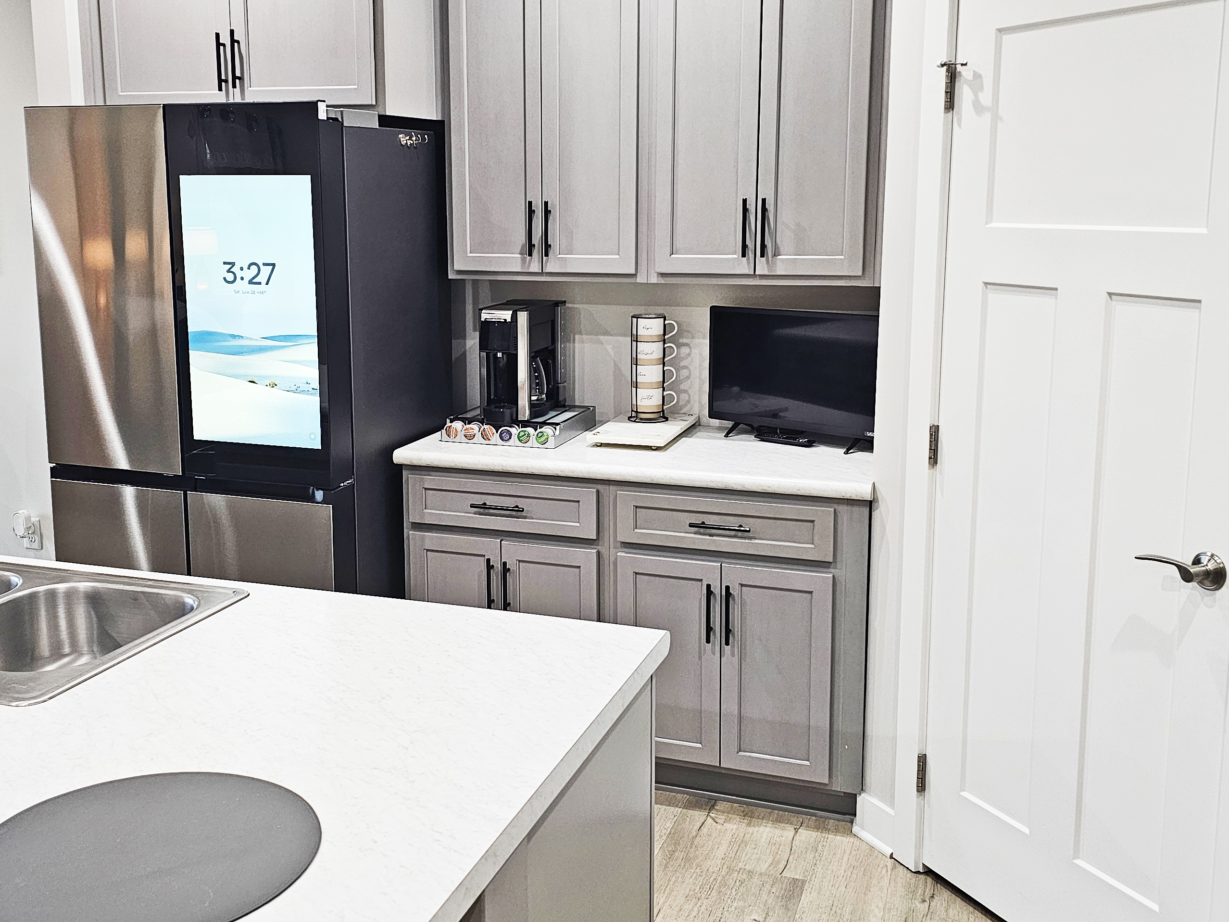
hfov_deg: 51.2
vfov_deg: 39.6
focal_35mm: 36
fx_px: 1278
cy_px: 418
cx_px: 524
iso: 320
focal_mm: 6.3
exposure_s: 1/120
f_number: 1.7
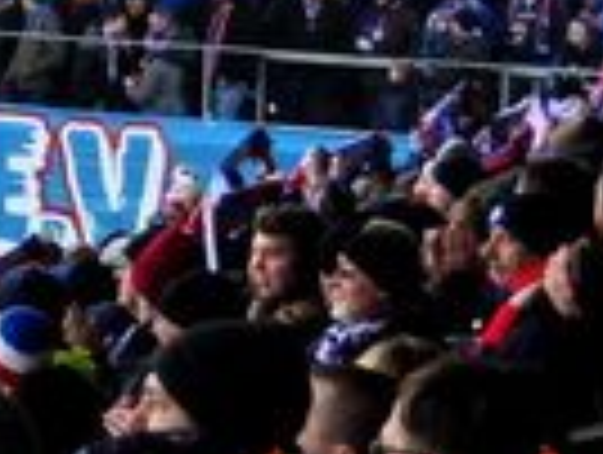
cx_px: -572
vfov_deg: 6.4
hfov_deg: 8.1
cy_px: 76
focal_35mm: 233
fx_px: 4066
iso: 320
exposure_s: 1/200
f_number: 4.8
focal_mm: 38
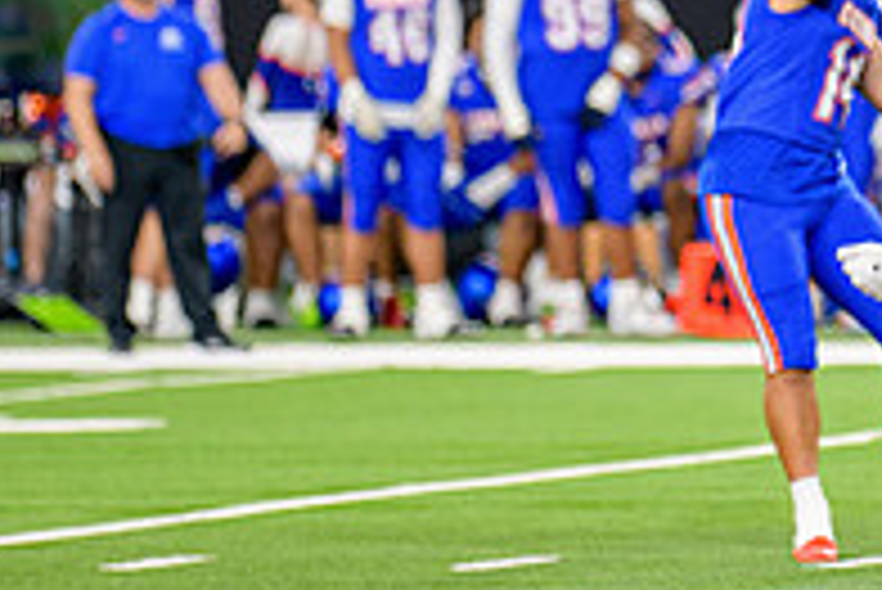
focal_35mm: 578
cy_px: 146
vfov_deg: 2.4
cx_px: 1017
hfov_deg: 3.6
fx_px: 14171
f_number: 2.8
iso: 1000
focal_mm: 195
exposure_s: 1/400
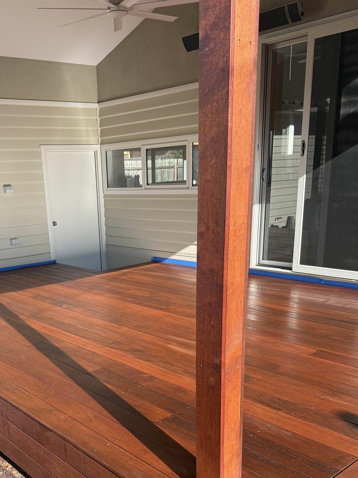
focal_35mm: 36
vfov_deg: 50.0
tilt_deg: -20.1
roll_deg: +1.2
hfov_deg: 39.1
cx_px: 113
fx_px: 496
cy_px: 337
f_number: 1.78
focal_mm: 6.76
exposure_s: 1/1689
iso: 100
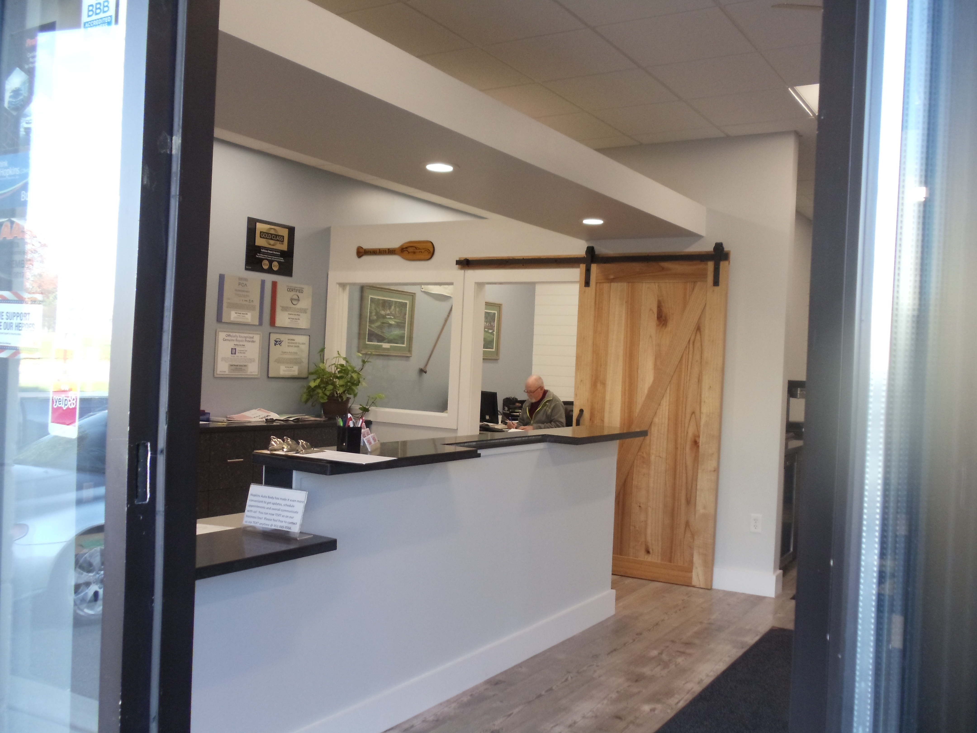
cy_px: 366
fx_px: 1242
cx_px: 488
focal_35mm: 44
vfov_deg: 32.9
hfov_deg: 42.9
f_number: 3.5
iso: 200
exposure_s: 1/60
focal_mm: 6
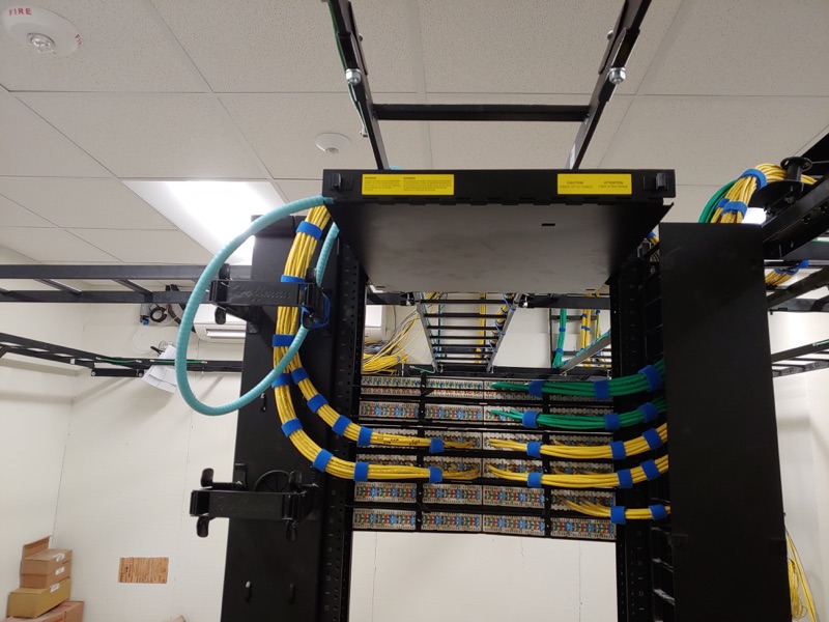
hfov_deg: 69.4
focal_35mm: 25
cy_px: 311
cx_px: 414
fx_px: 599
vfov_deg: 54.9
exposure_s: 1/60
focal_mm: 4.23
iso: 100
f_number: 1.5
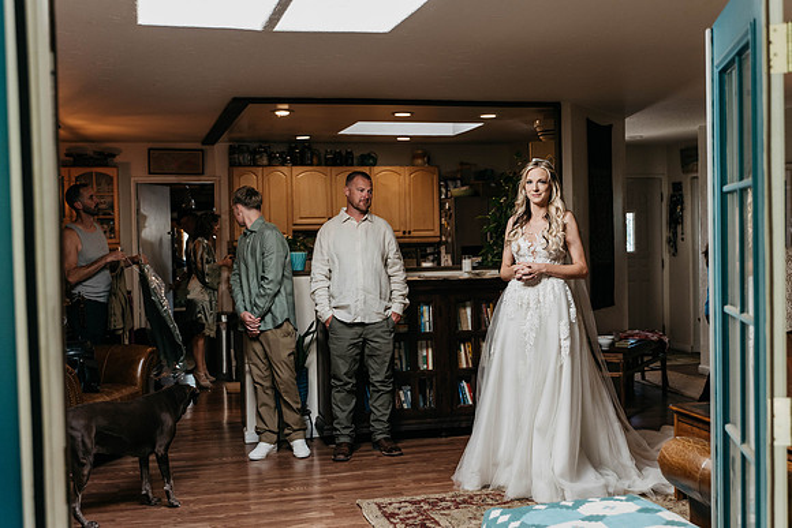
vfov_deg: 29.9
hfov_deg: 43.6
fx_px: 990
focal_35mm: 45
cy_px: 264
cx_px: 396
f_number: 2.8
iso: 1000
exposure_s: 1/400
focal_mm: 45
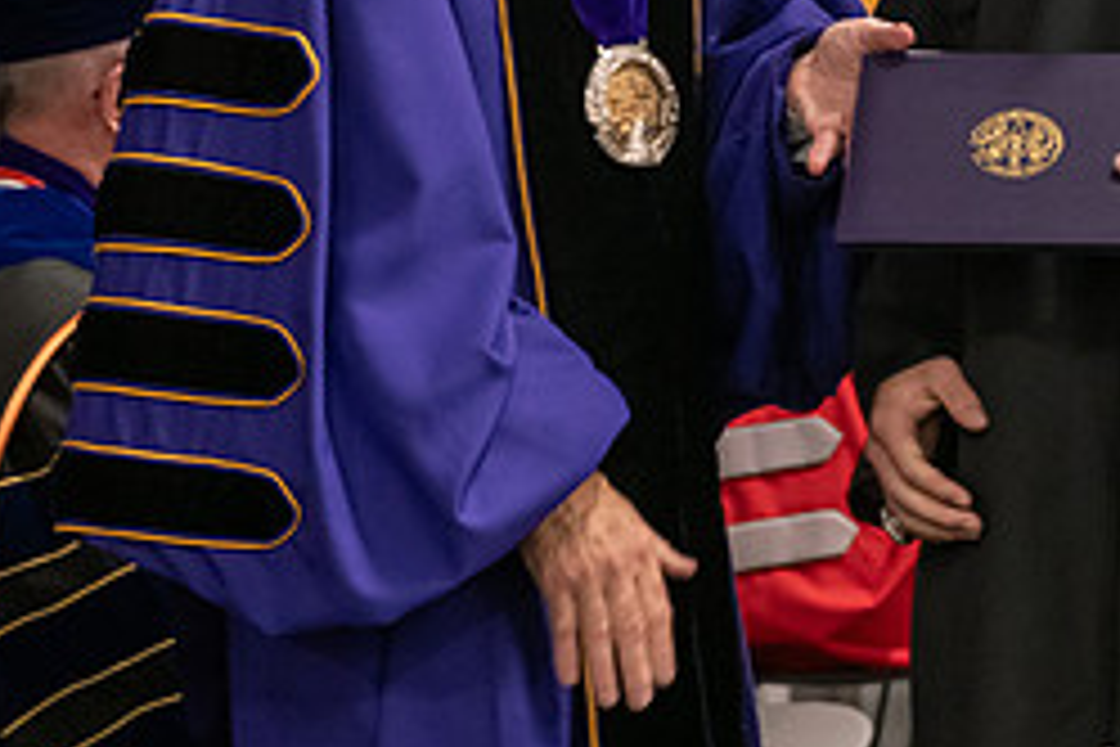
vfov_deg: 8.3
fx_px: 5071
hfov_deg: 12.6
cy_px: -101
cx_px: 774
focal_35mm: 163
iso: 2500
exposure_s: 1/125
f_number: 5
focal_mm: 70
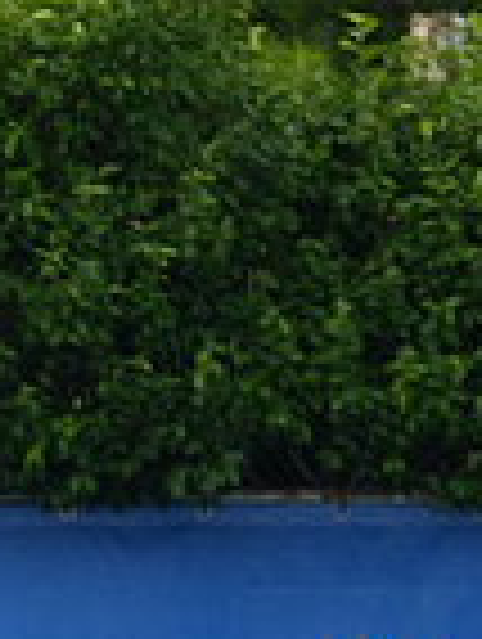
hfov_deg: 0.7
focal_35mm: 2167
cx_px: -757
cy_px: 857
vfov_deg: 0.9
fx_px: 40111
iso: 500
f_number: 6.3
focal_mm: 553
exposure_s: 1/800
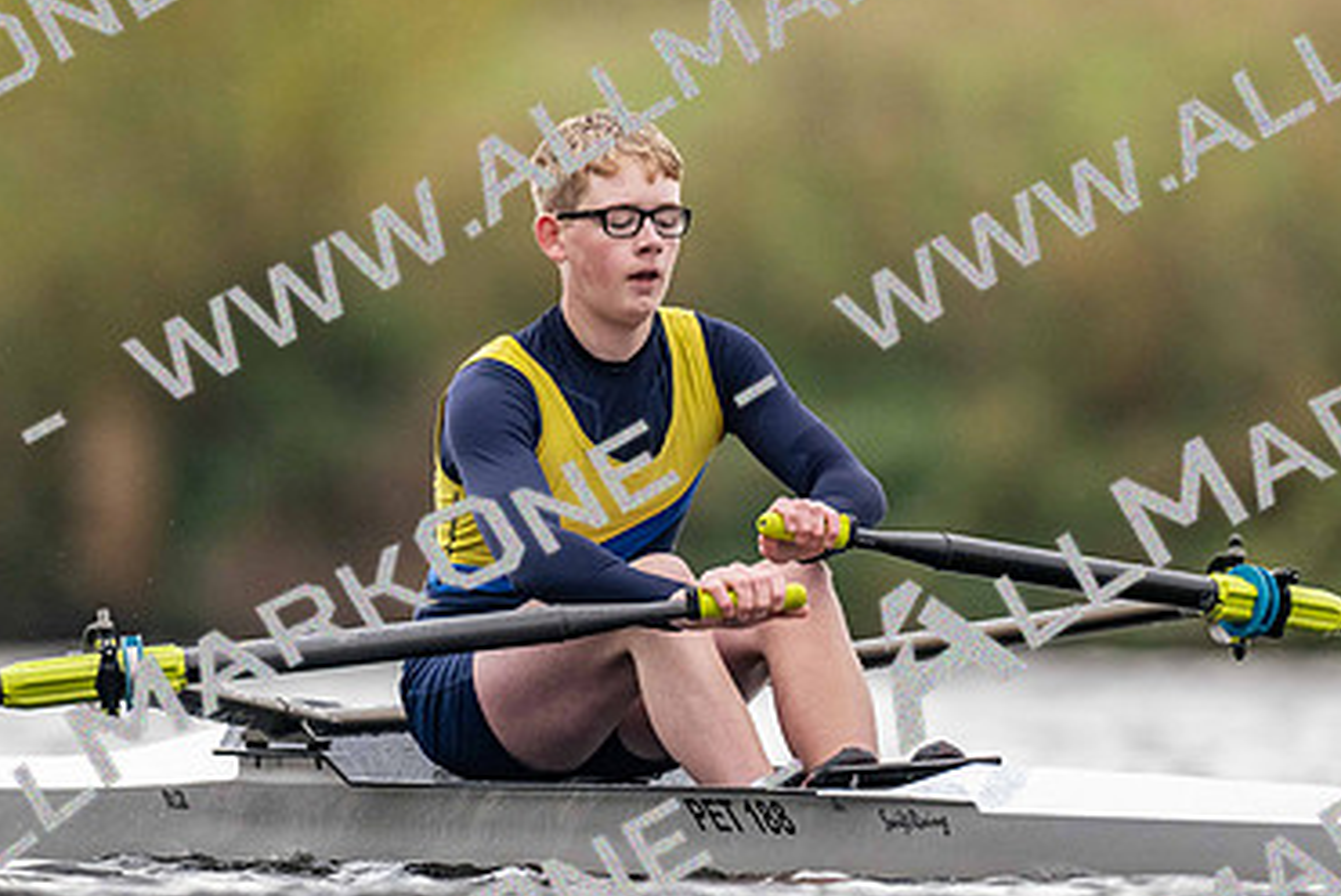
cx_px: 571
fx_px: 34929
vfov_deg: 1.5
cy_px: 410
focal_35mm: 937
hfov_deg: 2.2
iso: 2800
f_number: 4
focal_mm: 600
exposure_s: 1/2500
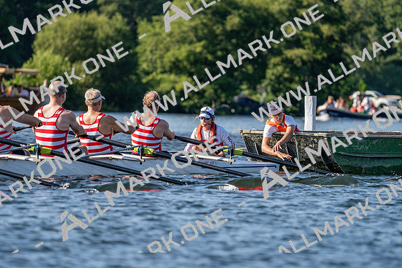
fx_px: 3809
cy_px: 134
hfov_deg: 6.0
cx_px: 201
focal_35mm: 341
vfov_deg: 4.0
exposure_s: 1/1600
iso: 400
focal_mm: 341
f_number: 6.3
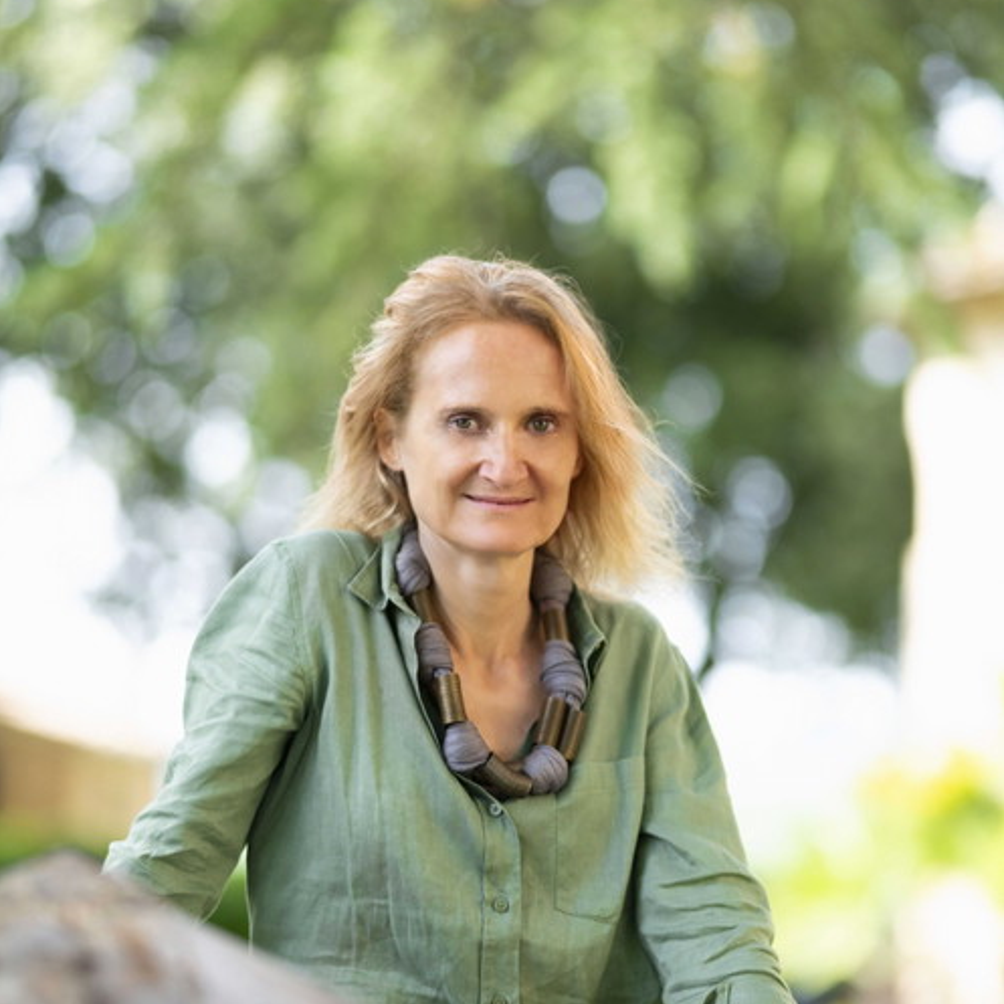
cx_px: 501
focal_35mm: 109
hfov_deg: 16.0
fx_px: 3577
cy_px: 565
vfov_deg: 16.0
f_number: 1.6
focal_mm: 85
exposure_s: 1/2500
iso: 800
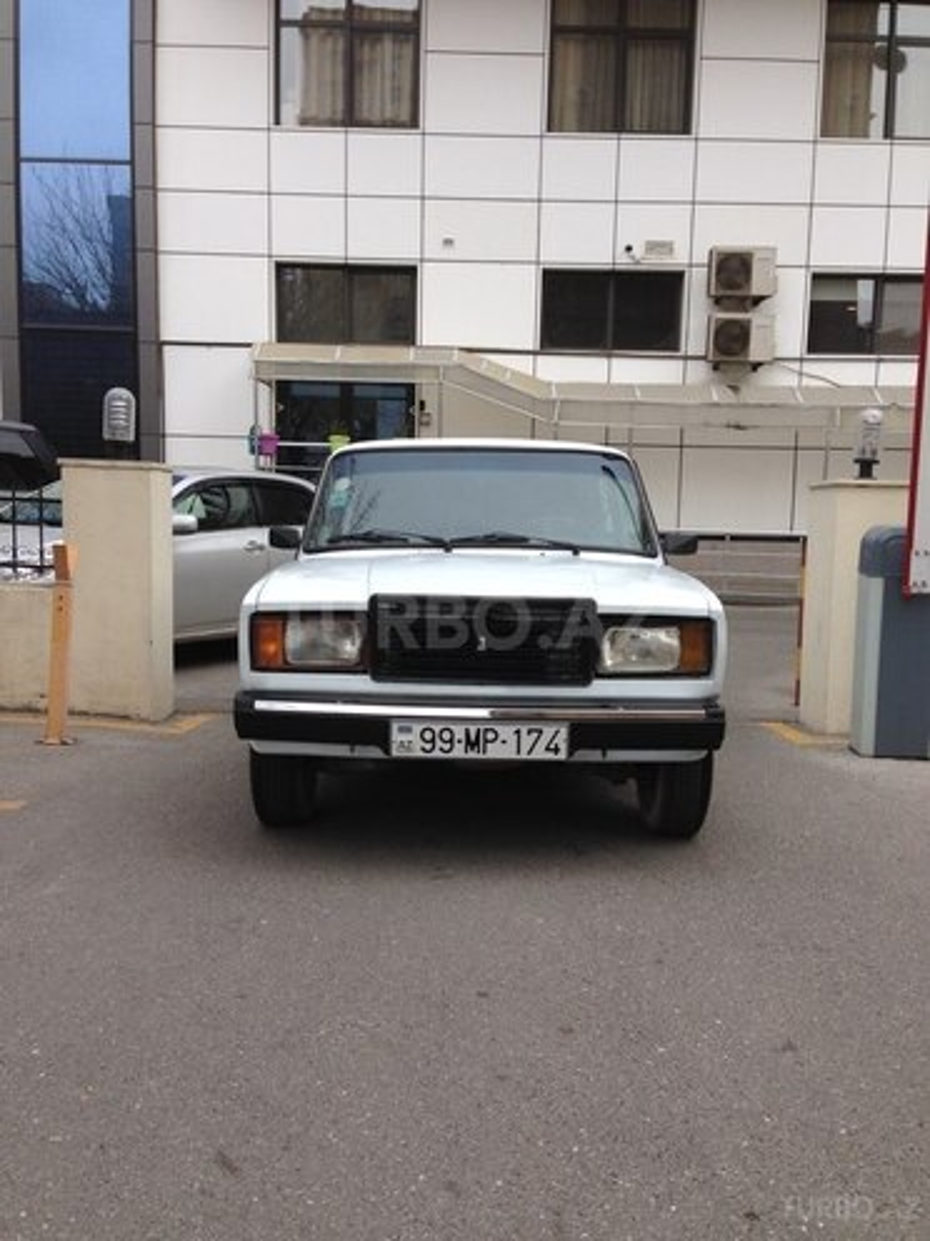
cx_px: 465
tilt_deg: -5.5
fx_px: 1182
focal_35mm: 33
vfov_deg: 55.4
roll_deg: -0.3
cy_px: 620
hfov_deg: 42.9
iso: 50
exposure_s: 1/493
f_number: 2.4
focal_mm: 4.12
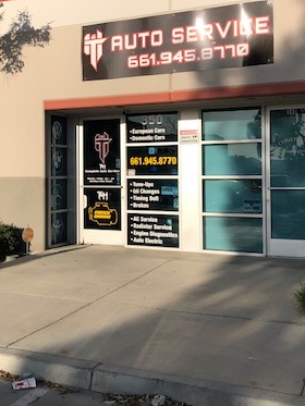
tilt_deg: +2.4
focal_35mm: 48
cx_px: 82
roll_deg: -0.3
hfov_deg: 29.9
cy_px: 164
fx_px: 564
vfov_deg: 39.5
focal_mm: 3.99
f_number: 1.8
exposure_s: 1/3040
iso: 20
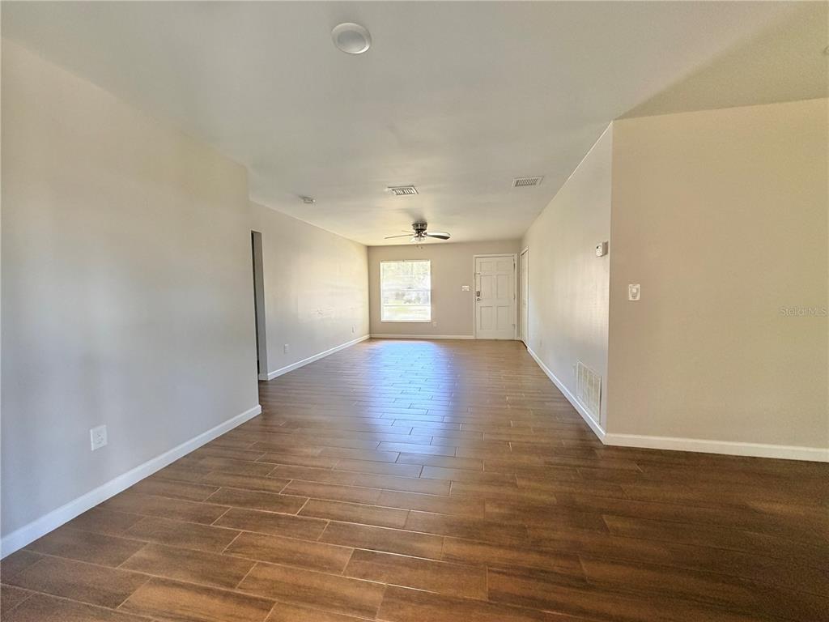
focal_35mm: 14
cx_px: 414
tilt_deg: -3.9
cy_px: 311
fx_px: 335
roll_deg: +1.0
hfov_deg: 102.1
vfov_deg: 85.7
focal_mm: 2.22
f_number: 2.2
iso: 320
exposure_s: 1/60
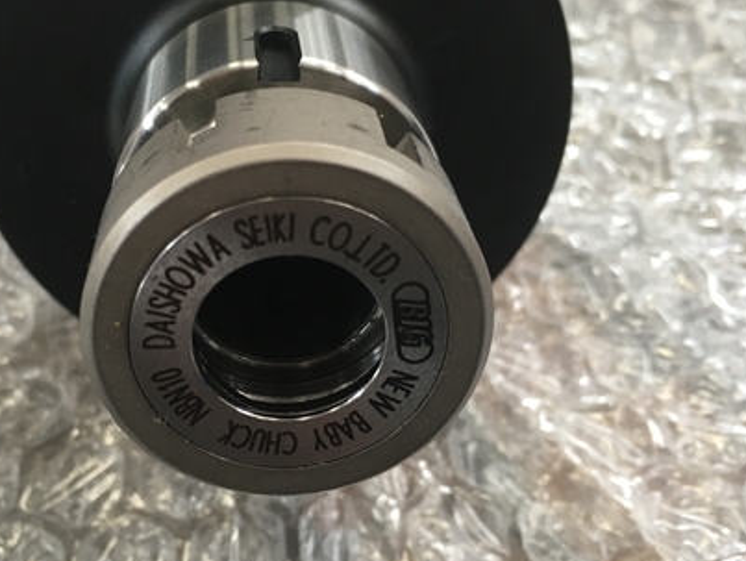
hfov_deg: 41.0
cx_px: 298
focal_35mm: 46
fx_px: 992
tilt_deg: -55.0
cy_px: 278
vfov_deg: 31.6
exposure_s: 1/30
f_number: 2.2
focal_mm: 4.15
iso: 40
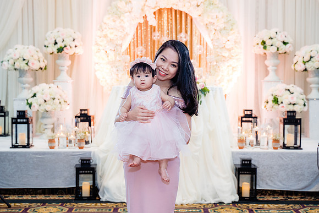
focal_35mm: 60
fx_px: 528
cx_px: 155
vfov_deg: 22.8
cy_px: 108
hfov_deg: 33.6
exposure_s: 1/160
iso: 1600
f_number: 3.5
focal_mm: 48
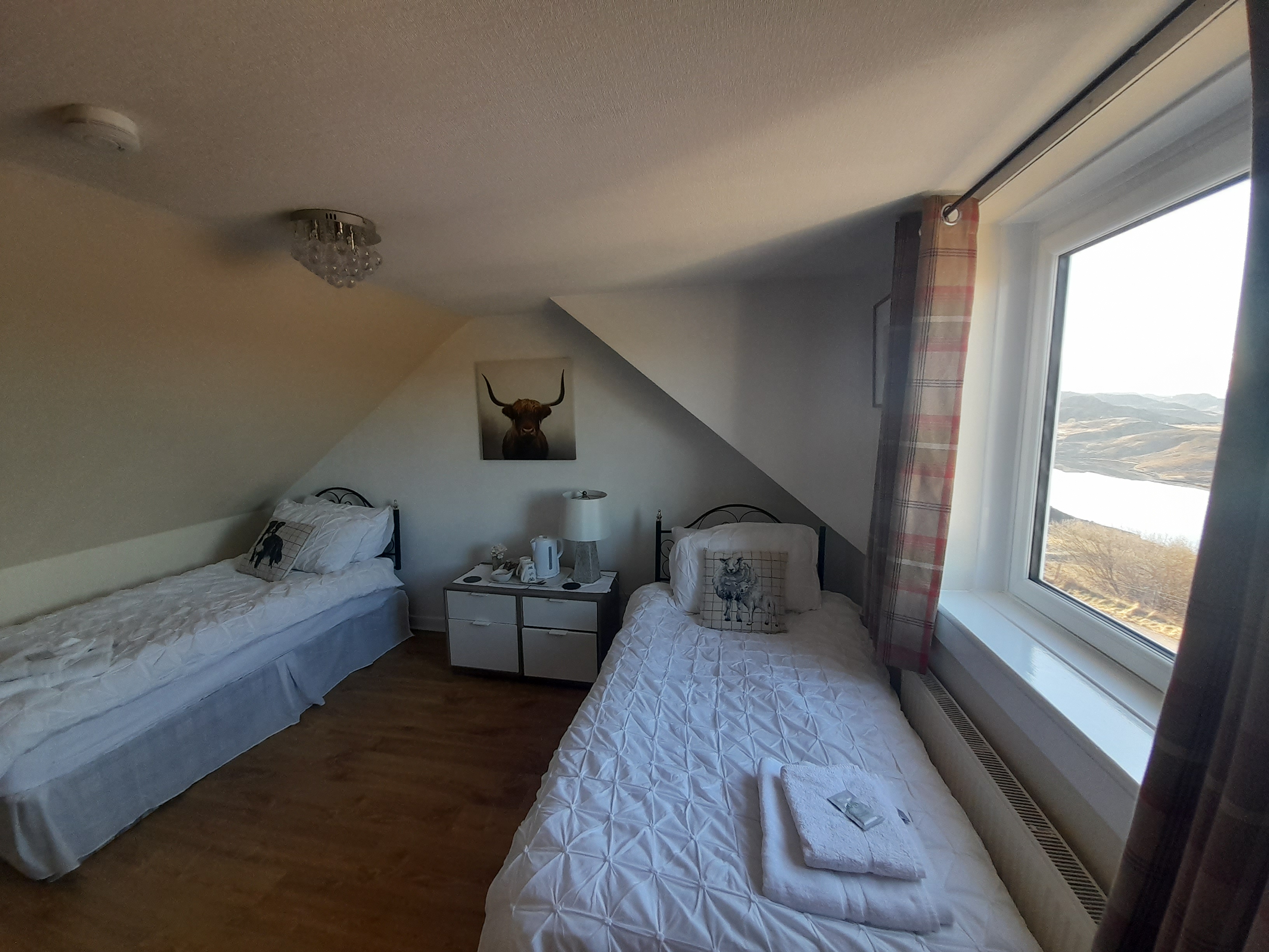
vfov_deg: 89.9
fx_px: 477
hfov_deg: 106.2
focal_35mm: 13
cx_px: 634
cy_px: 476
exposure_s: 1/50
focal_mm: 1.42
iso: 50
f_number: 2.2
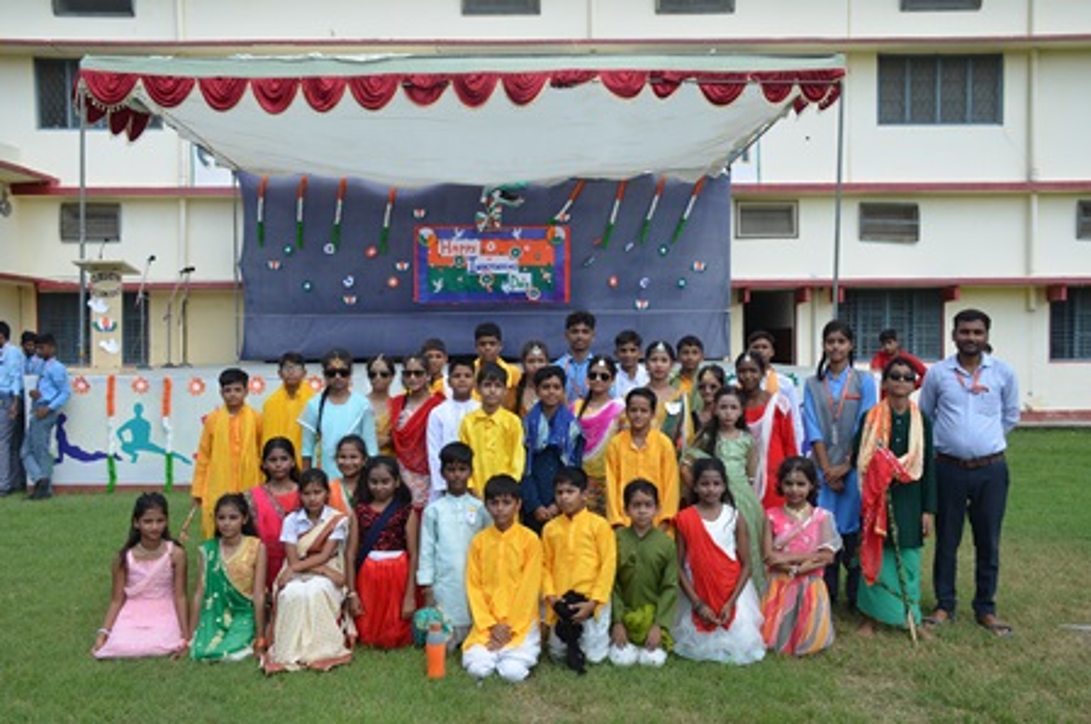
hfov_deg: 53.2
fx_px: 1089
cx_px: 546
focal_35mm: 36
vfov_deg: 36.7
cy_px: 362
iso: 100
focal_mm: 24
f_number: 8
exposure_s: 1/250
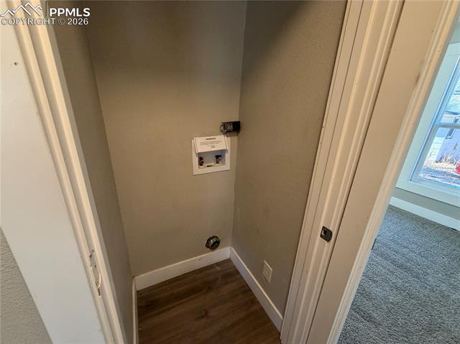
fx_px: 186
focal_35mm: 14
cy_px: 172
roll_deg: -2.6
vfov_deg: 85.6
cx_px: 230
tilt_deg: -20.0
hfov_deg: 102.1
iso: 200
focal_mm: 2.22
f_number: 2.2
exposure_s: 1/60
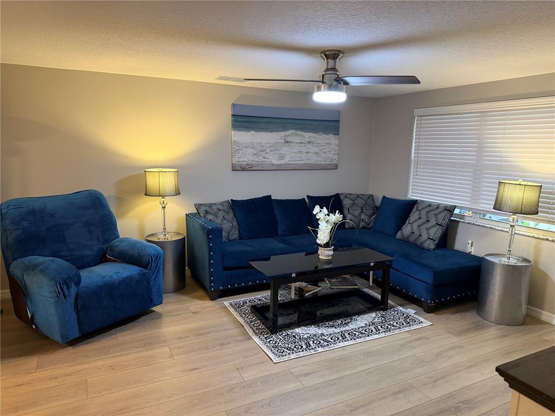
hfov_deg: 71.6
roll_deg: -0.8
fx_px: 385
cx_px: 278
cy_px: 208
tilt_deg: -9.1
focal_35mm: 24
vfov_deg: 56.8
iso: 400
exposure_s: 1/60
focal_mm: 6.76
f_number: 1.78
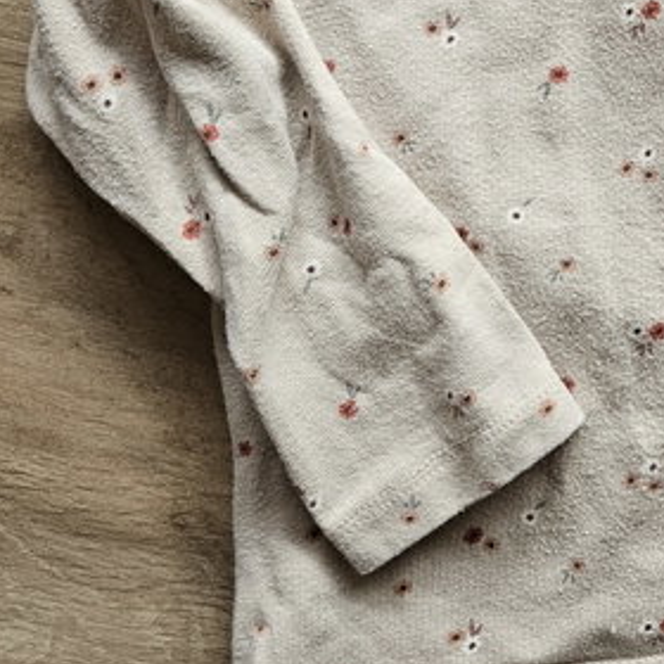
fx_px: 1302
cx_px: 711
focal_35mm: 60
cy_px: 58
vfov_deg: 27.5
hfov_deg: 26.6
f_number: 1.8
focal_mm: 5.4
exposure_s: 1/100
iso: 160
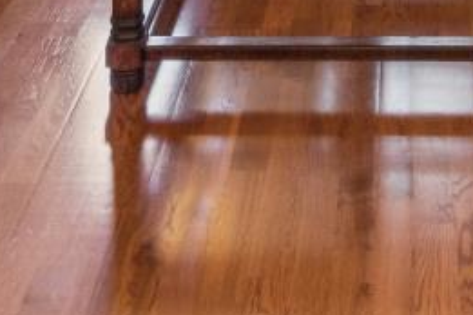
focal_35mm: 92
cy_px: -536
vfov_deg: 11.2
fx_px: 1209
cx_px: 377
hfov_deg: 21.9
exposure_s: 1/10
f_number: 10
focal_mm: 16
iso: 320
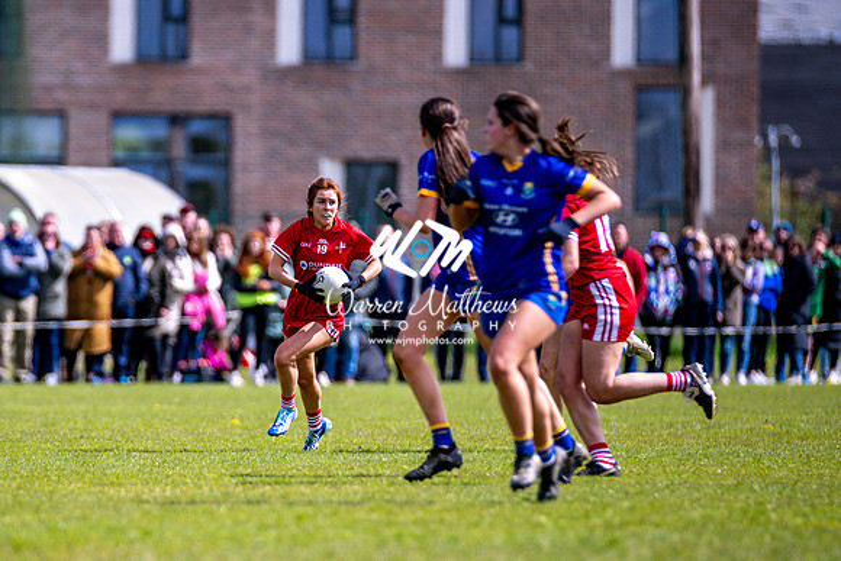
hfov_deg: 4.0
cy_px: 405
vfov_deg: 2.6
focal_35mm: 520
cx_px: 233
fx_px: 12143
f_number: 2.8
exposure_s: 1/6400
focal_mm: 300
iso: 250
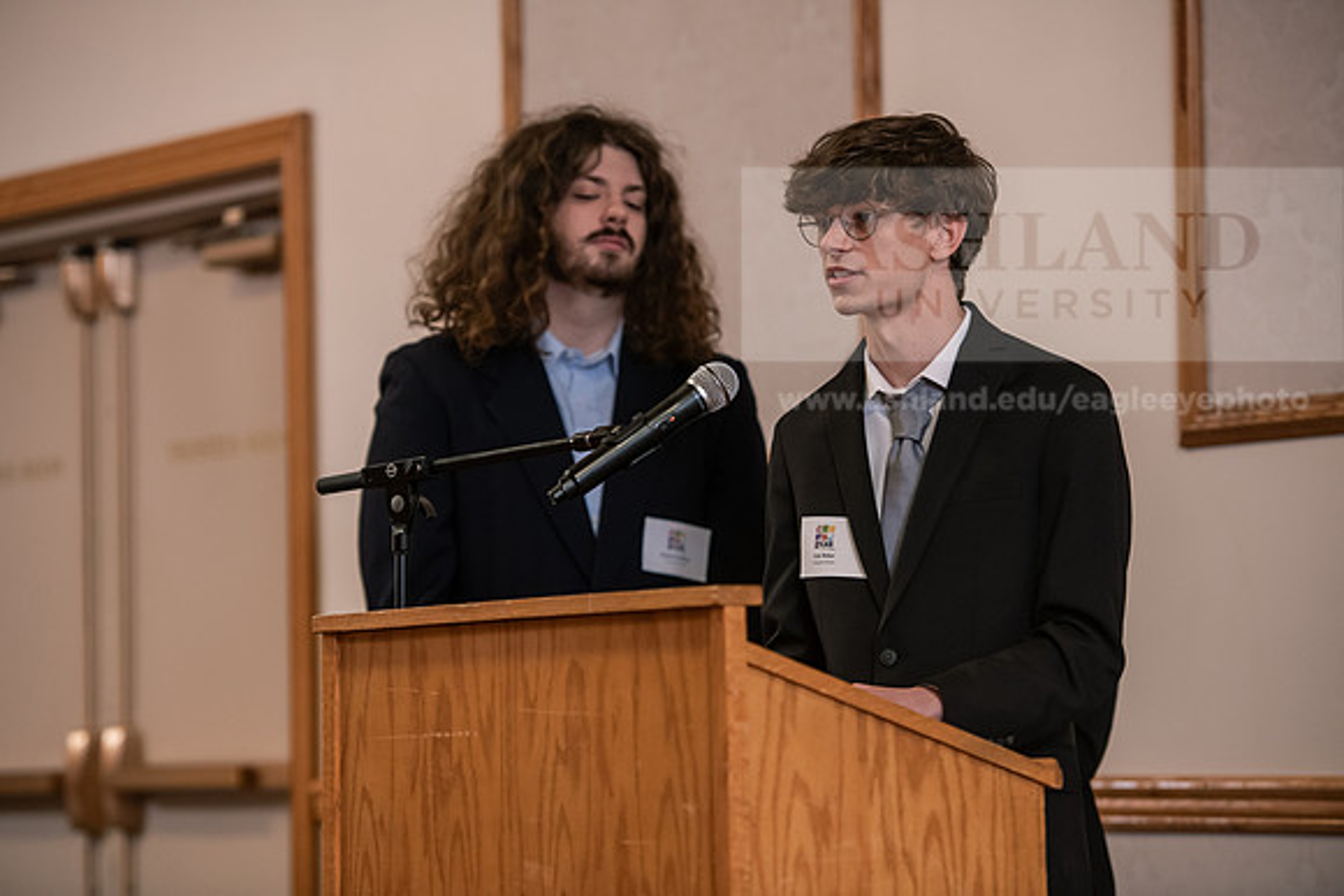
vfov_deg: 11.0
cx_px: 672
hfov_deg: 16.4
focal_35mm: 125
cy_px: 448
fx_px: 4668
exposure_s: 1/200
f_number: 3.2
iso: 2000
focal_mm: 125
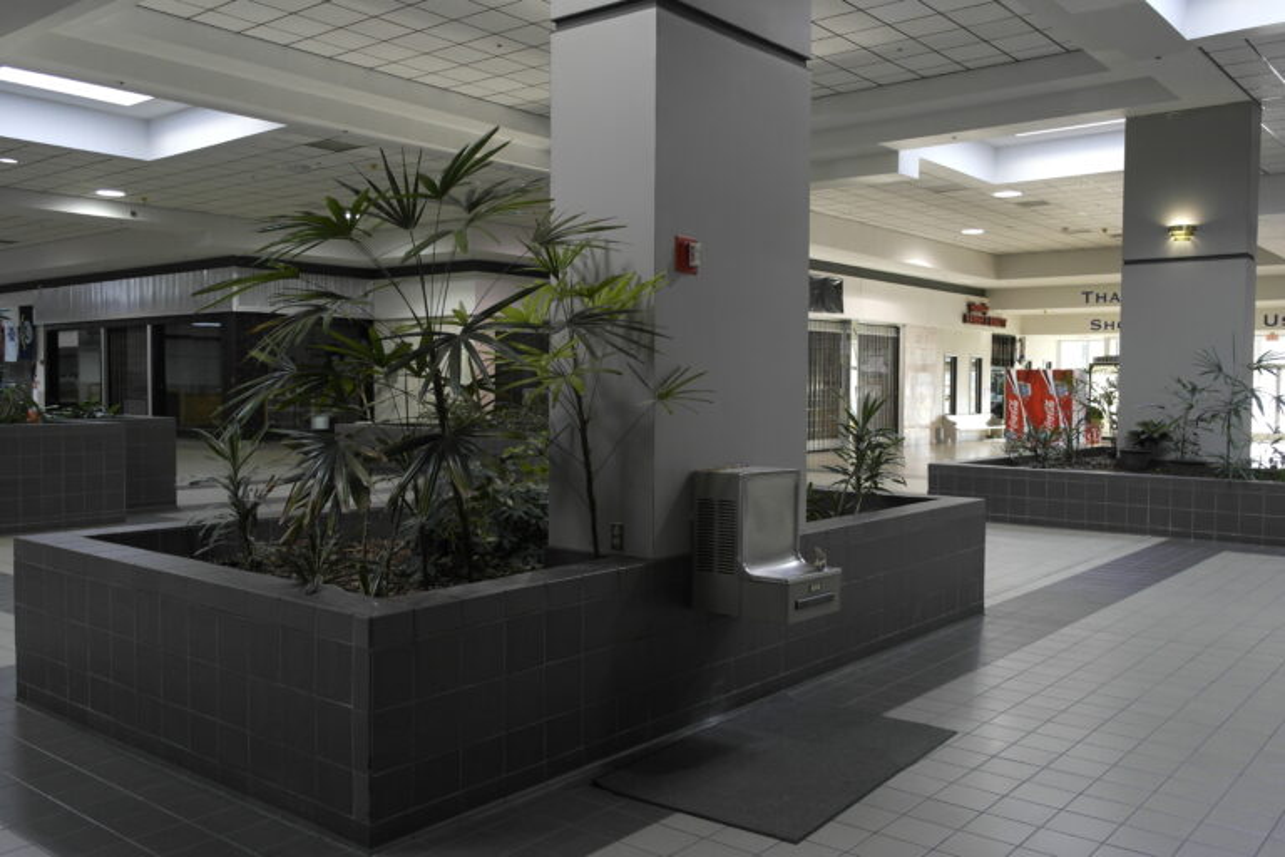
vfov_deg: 43.6
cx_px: 642
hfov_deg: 61.9
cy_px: 428
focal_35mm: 30
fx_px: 1071
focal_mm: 20
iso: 400
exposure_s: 1/80
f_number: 3.5
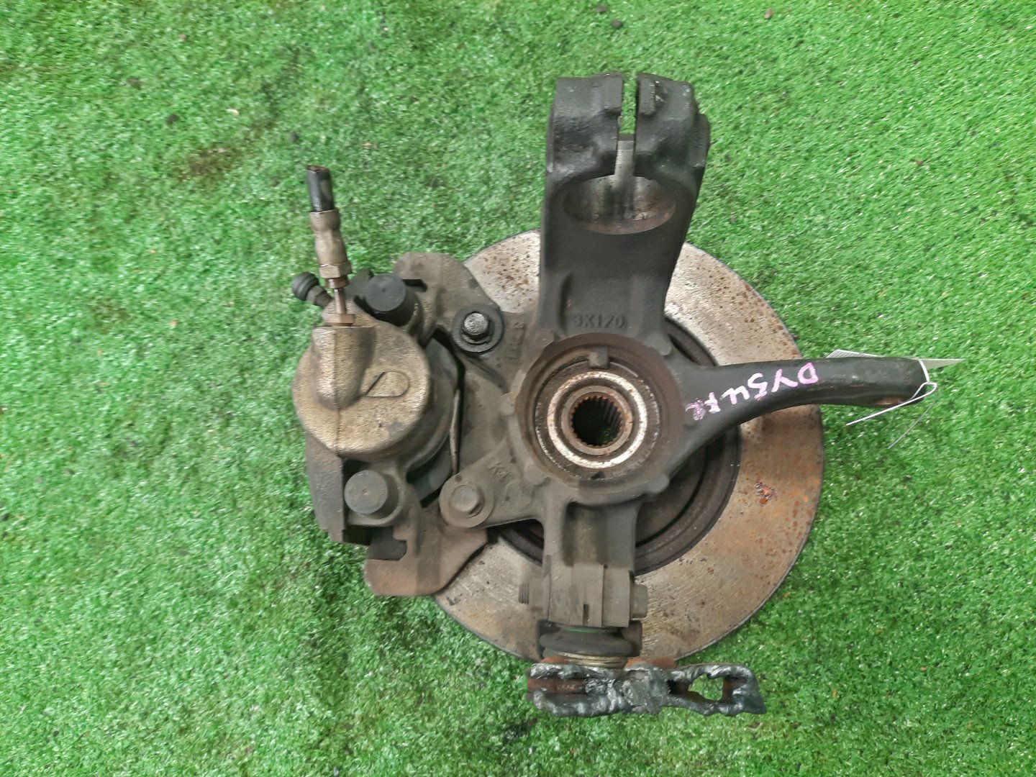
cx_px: 518
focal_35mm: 25
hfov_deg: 69.4
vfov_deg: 54.9
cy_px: 388
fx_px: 748
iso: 302
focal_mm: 4.6
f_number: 2
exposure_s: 1/33
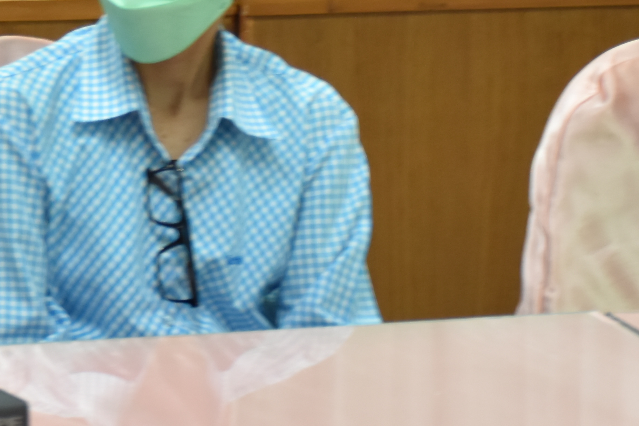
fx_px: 3845
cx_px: -171
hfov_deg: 9.4
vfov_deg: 6.3
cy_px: 12
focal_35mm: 217
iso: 800
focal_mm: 45
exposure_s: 1/50
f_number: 4.5
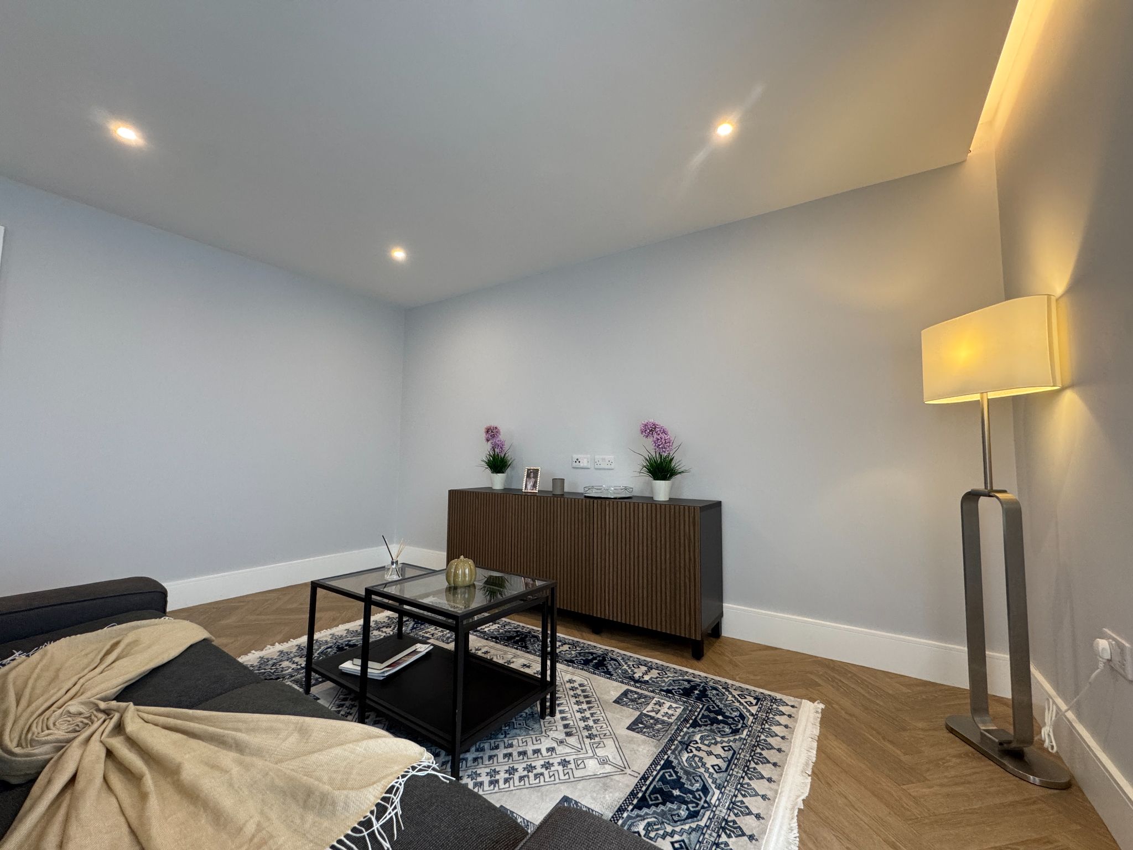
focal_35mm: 14
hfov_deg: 102.1
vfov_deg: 85.7
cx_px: 566
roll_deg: -0.3
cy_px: 425
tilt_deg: +5.2
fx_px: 458
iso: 200
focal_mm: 2.22
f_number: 2.2
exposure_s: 1/99
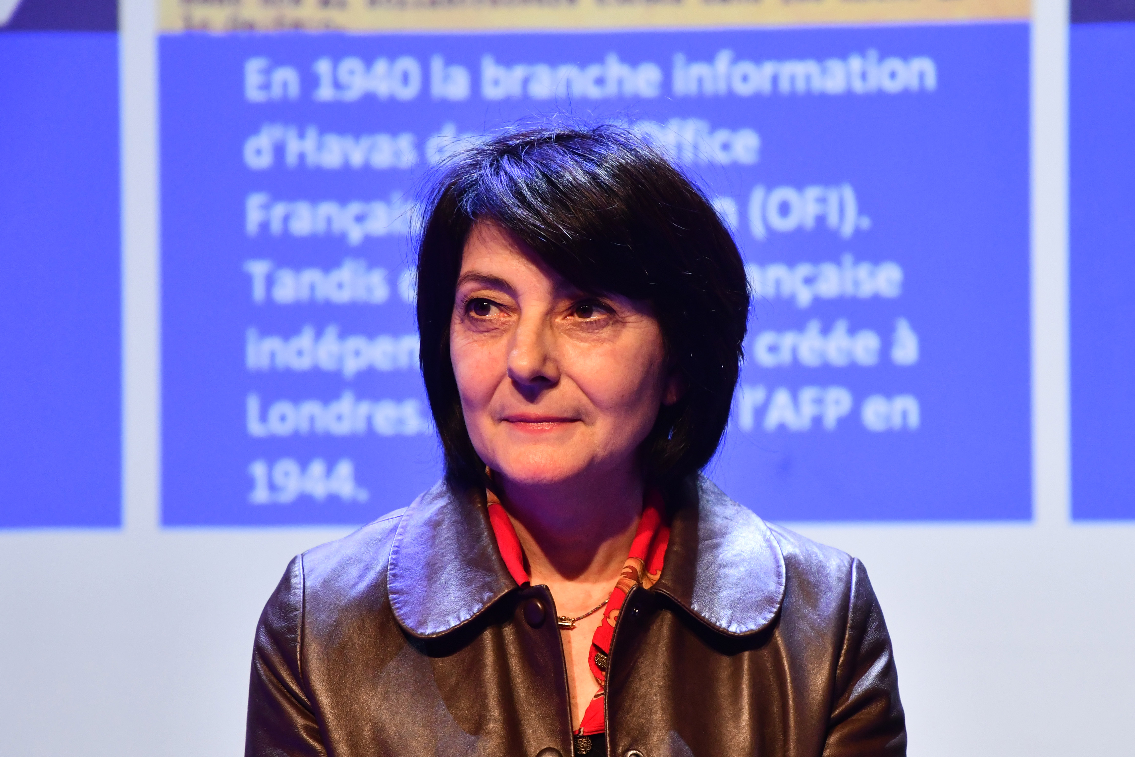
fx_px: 4729
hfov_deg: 13.7
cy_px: 443
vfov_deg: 9.1
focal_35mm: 150
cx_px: 610
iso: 2000
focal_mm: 80
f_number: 4.5
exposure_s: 1/125
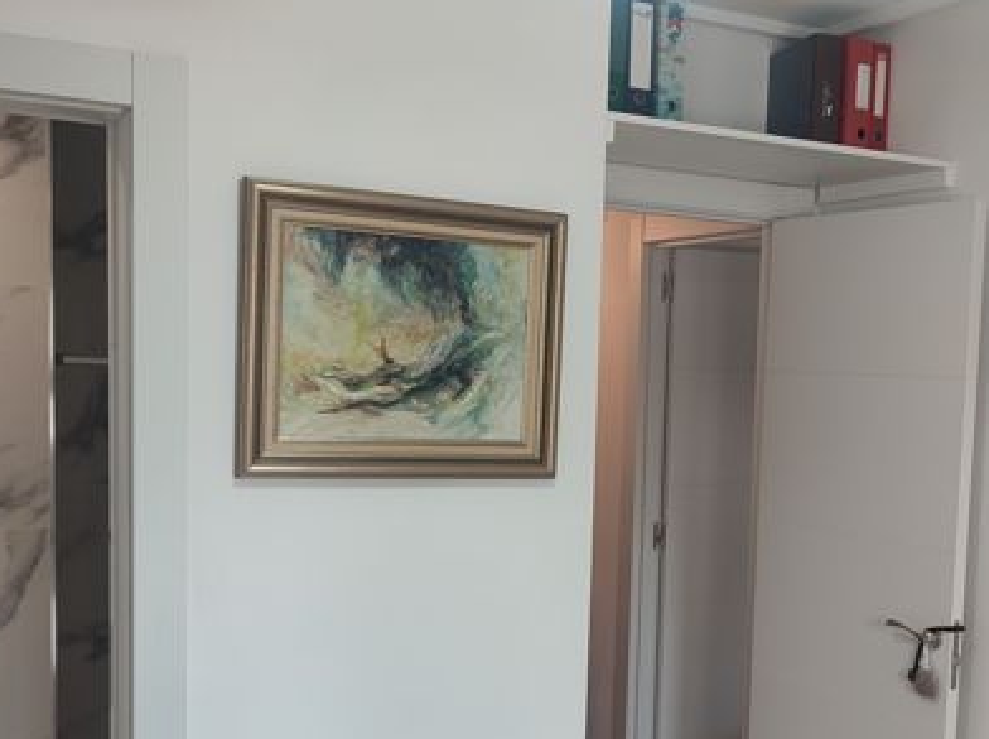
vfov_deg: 31.9
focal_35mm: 45
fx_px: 1284
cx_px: 657
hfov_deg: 41.6
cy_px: 484
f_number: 1.9
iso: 190
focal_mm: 6.04
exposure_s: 1/50
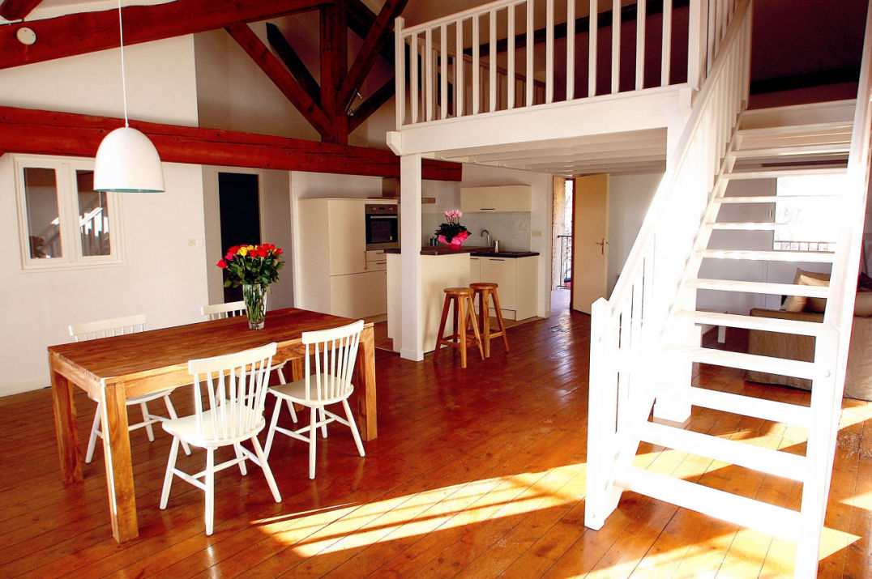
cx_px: 436
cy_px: 290
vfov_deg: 56.0
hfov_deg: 77.4
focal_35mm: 22
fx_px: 544
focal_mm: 15
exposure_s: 1/30
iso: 400
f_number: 8
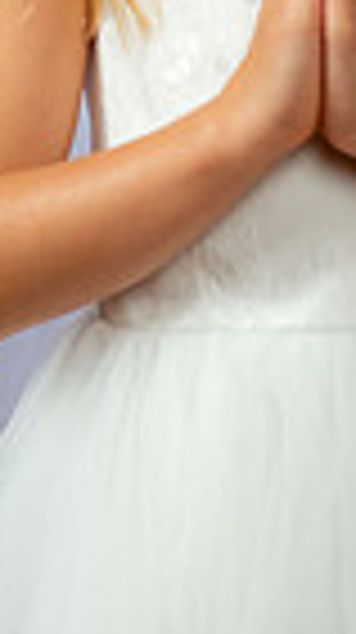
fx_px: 3720
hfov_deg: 5.5
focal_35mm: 221
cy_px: -157
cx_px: 354
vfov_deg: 9.6
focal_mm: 66
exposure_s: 1/200
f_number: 6.3
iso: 250
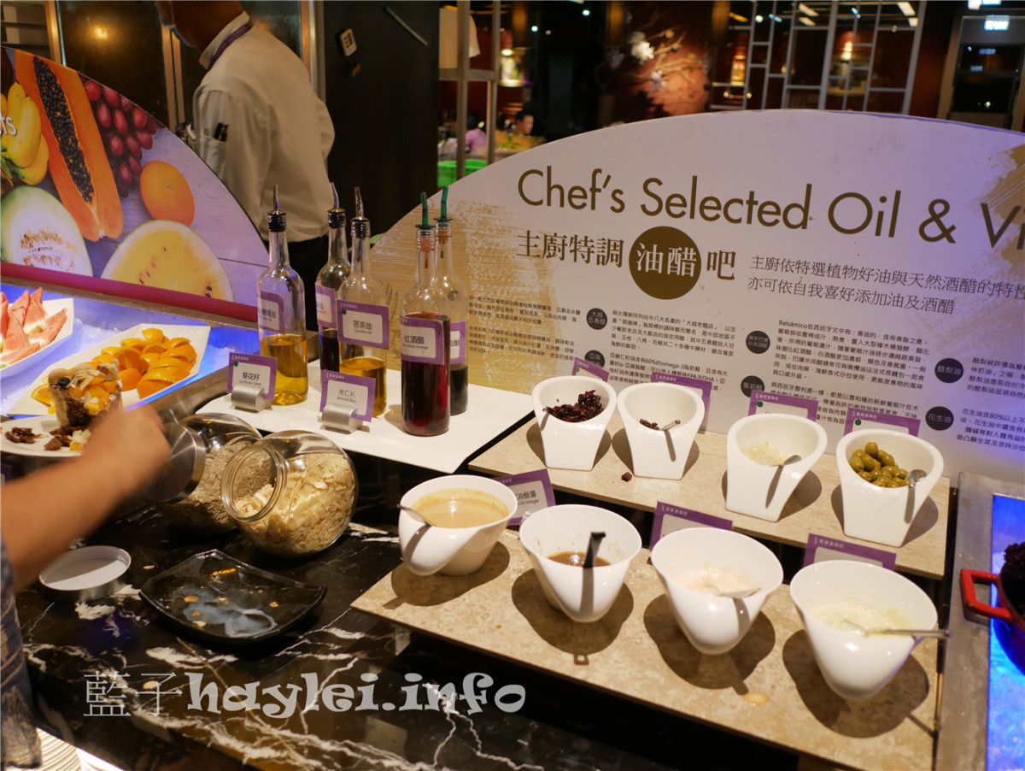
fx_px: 889
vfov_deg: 46.9
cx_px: 512
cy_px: 386
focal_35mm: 30
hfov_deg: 59.9
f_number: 1.7
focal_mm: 15
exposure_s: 1/60
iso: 400
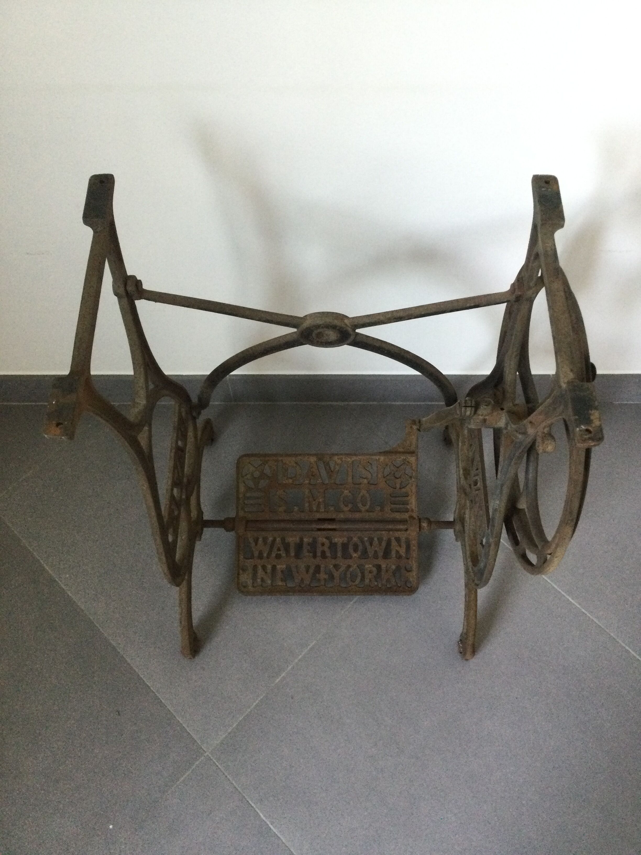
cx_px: 320
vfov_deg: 58.4
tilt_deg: -62.5
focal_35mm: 31
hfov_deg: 45.4
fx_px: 765
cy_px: 428
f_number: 2.4
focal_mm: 3.3
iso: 200
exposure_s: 1/25
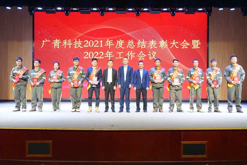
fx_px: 254
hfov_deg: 51.9
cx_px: 124
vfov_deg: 35.9
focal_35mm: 37
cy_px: 82
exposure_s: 1/60
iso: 5000
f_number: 11
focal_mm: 37
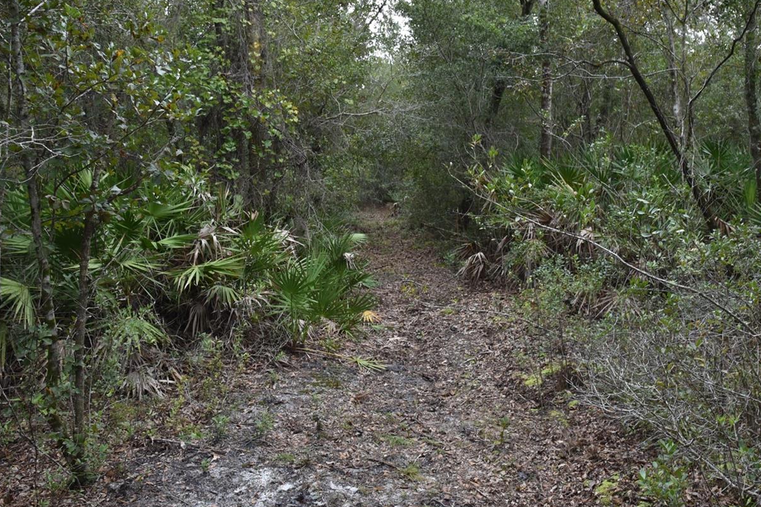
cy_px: 191
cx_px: 424
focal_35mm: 32
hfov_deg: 58.6
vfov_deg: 40.8
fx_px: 676
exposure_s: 1/200
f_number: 7.1
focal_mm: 24
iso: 1250
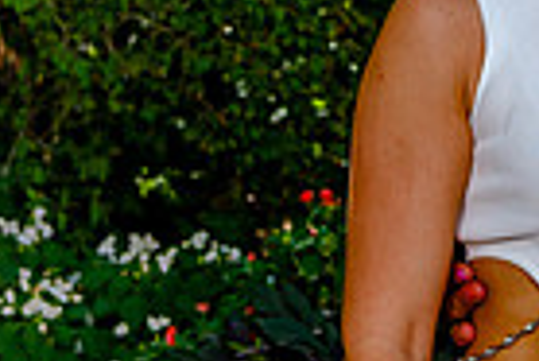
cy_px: -230
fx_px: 3852
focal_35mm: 257
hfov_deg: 7.9
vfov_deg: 5.3
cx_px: 692
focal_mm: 55
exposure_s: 1/320
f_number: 7.1
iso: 200
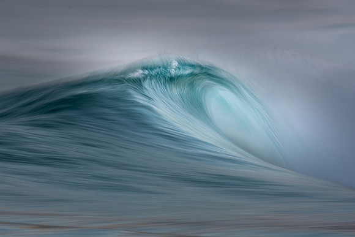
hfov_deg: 2.7
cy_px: 118
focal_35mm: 750
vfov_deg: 1.8
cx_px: 178
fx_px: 7398
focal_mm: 500
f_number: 14
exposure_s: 1/6
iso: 100
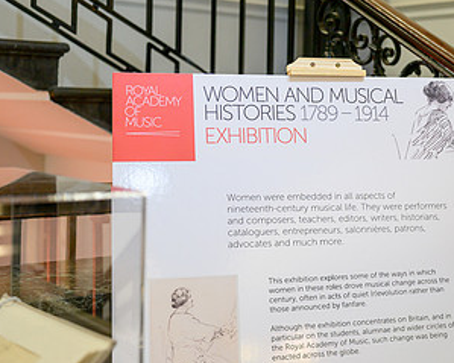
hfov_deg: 28.6
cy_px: 140
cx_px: 351
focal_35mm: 65
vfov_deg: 23.4
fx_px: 873
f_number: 2
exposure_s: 1/125
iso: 450
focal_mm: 35
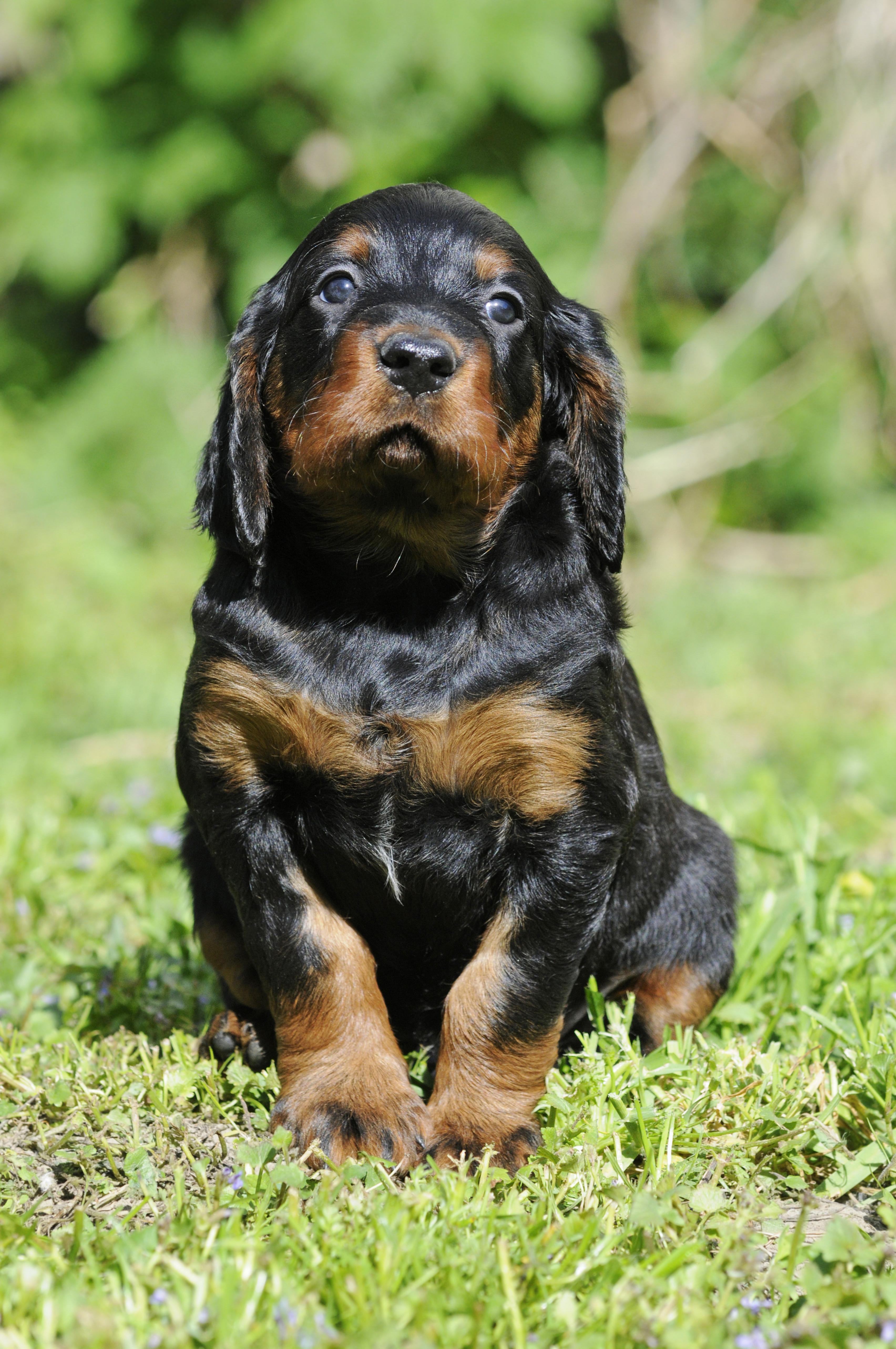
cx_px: 448
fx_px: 8701
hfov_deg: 5.9
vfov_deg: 8.9
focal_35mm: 232
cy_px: 674
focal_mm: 155
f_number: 7.1
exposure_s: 1/800
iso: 500
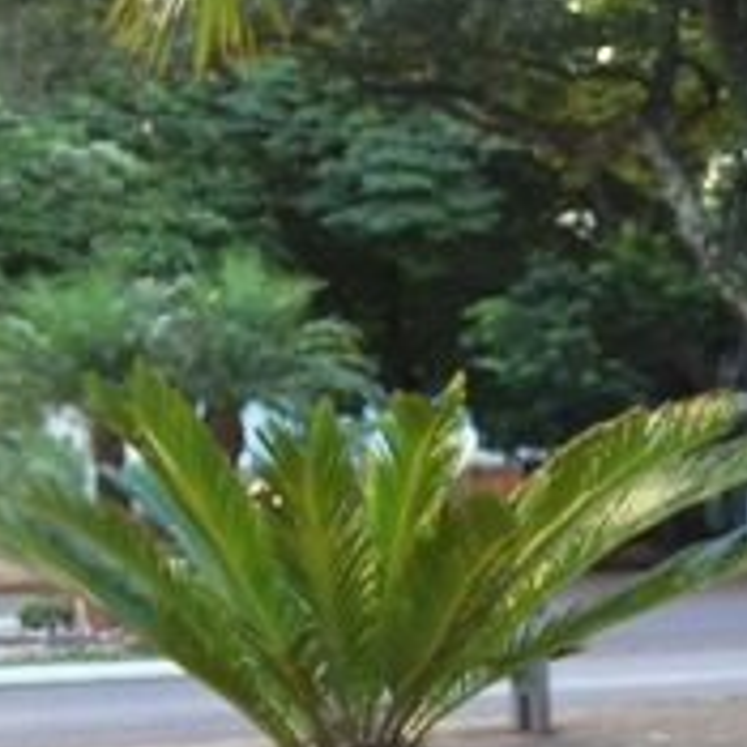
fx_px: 3272
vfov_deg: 12.9
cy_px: 674
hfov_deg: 11.0
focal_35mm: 134
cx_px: 1797
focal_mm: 18
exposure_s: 1/100
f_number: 5
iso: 400
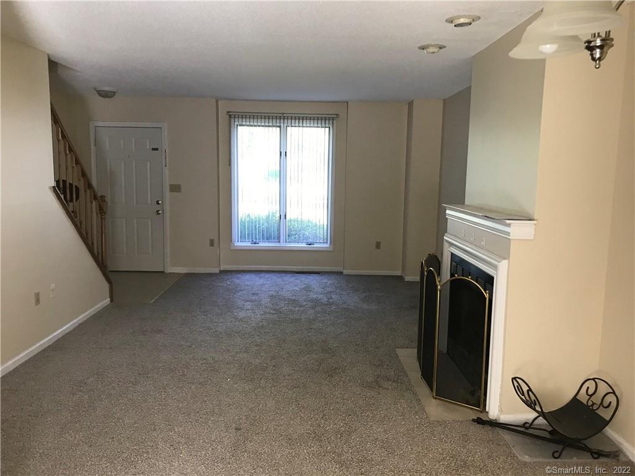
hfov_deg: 63.4
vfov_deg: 49.7
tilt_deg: -5.7
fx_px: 514
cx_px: 318
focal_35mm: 28
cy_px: 238
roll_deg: +0.1
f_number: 1.8
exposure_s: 1/24
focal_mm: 3.99
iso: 40
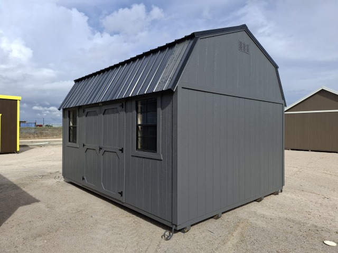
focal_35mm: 23
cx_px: 169
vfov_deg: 58.9
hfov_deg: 73.9
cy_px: 126
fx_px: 225
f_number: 1.8
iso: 50
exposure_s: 1/1949
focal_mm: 5.54
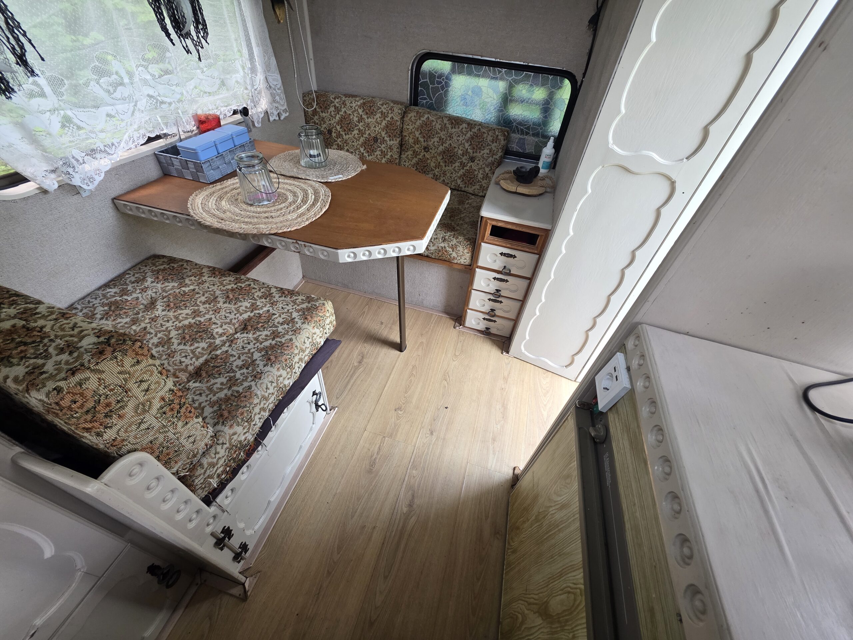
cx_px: 426
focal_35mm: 13
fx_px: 320
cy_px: 320
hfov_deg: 106.2
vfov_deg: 89.9
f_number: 1.9
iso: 160
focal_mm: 2.2
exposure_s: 1/100
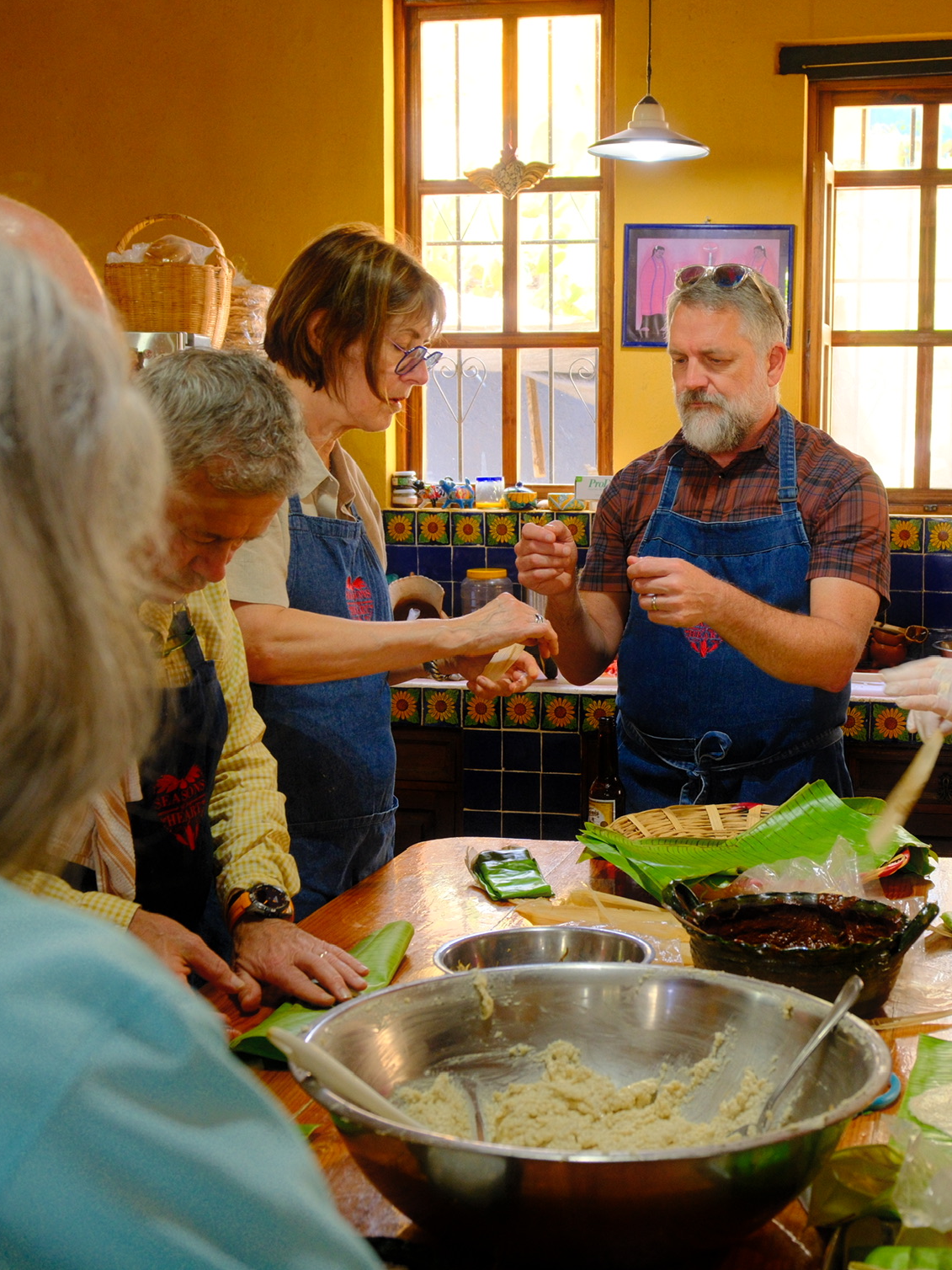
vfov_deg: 40.4
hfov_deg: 30.5
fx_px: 1723
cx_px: 667
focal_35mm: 47
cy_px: 632
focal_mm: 21.4
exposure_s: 1/56
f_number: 4
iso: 1250
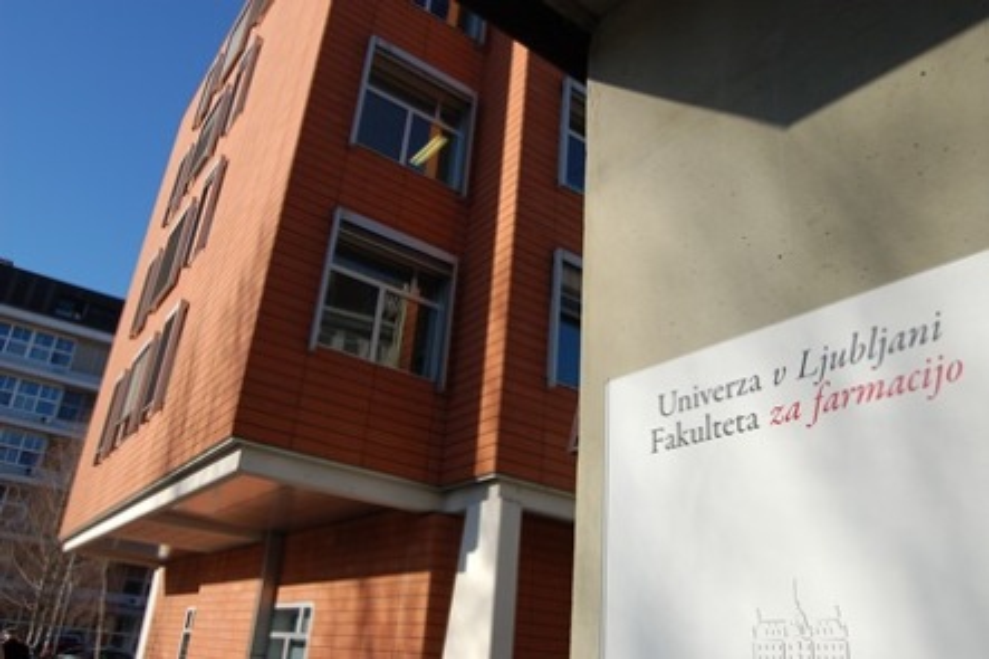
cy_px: 330
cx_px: 494
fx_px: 741
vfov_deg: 47.9
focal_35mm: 27
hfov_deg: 67.4
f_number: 9.5
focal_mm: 18
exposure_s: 1/250
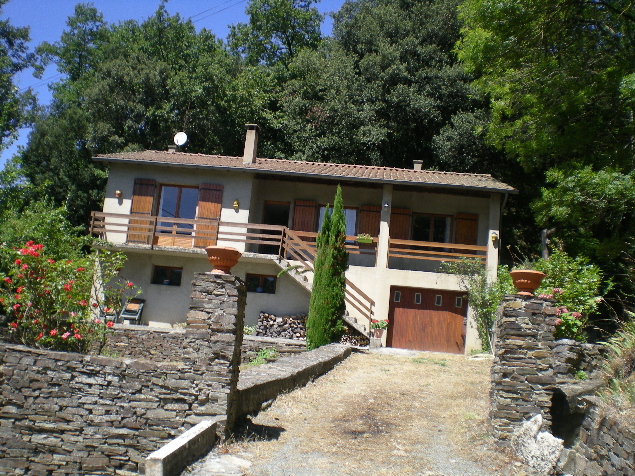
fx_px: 697
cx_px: 318
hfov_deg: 49.0
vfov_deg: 37.7
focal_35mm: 38
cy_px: 238
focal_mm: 6.3
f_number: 4.6
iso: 50
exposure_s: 1/214
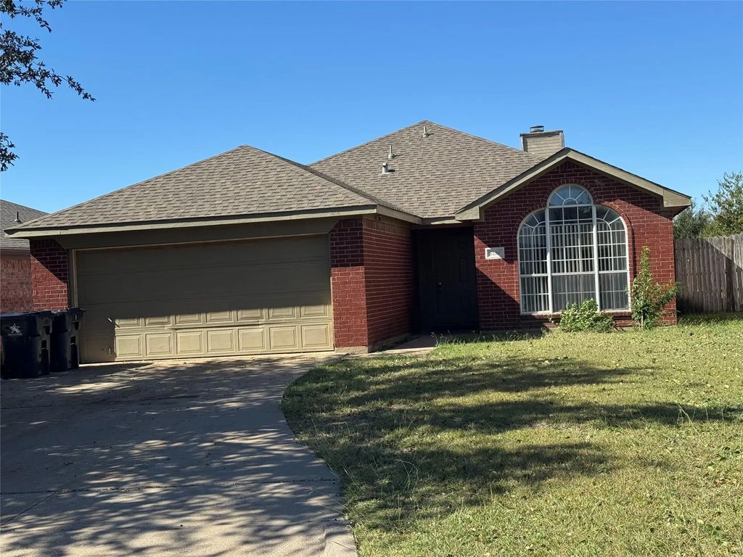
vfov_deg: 30.3
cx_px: 372
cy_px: 278
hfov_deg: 39.7
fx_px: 1030
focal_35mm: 48
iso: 64
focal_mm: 6.76
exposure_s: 1/3425
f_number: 1.78
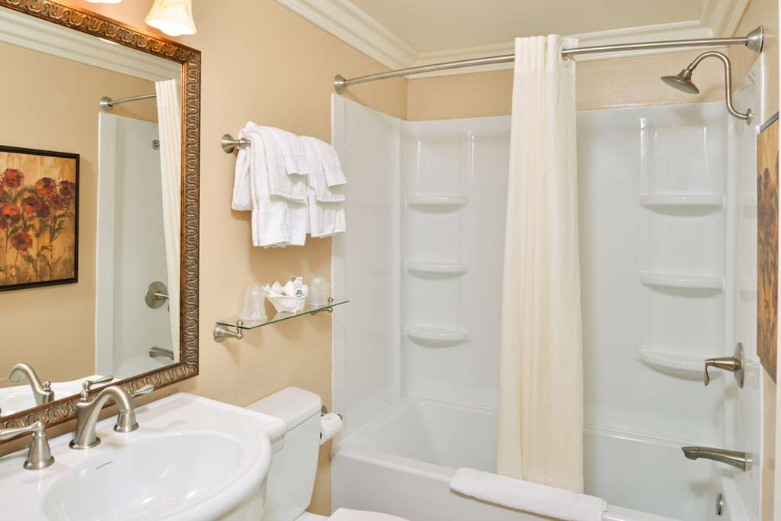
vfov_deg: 53.2
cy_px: 260
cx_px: 390
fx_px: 521
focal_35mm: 24
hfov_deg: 73.7
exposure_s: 1/40
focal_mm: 24
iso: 640
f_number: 13
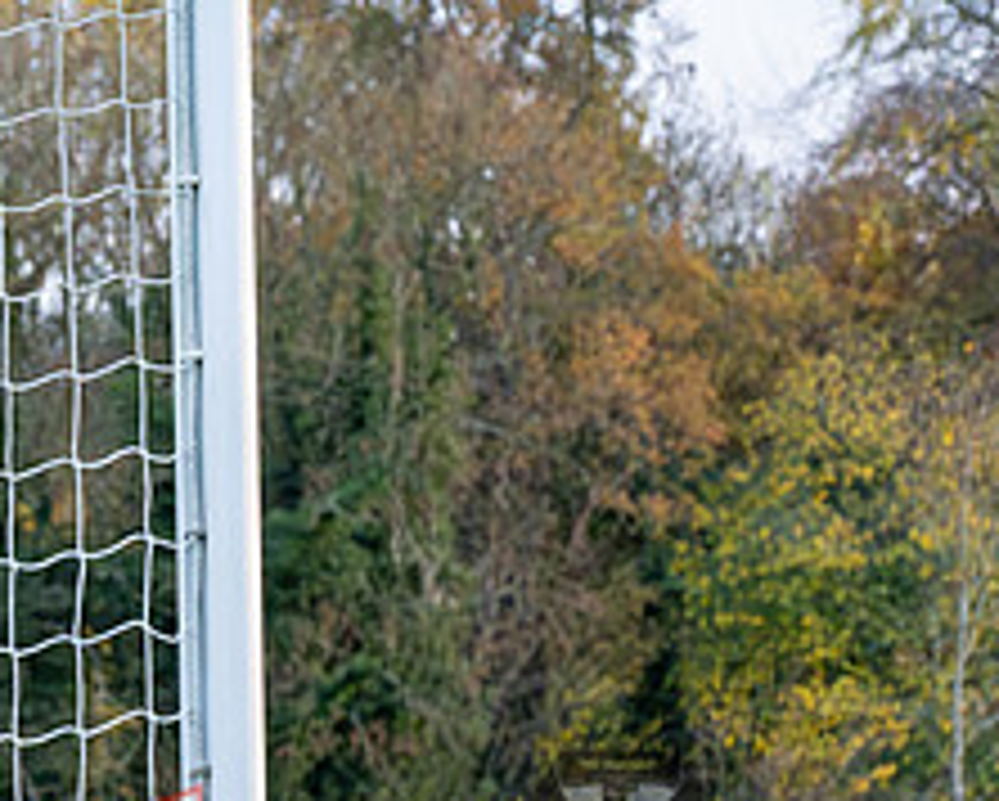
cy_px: 560
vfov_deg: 7.5
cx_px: -856
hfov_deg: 9.0
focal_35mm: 205
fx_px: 6066
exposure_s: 1/1000
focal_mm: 50
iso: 8000
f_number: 5.6
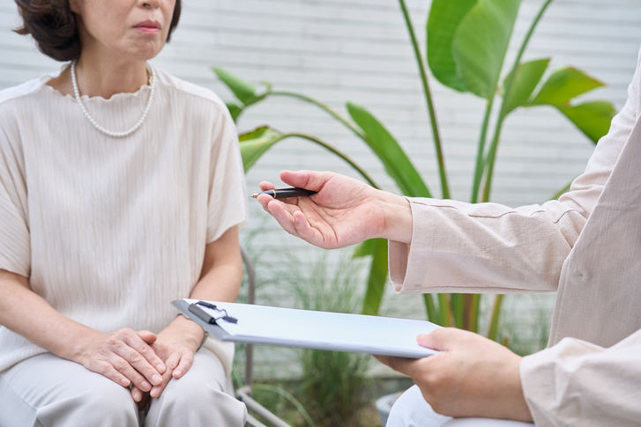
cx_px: 320
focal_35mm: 59
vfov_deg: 23.0
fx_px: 1051
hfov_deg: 33.9
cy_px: 214
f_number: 4.5
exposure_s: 1/400
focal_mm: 59
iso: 320
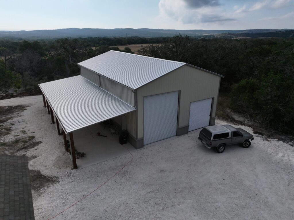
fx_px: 204
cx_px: 147
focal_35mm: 24
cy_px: 110
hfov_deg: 71.6
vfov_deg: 56.8
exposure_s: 1/8000
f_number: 2.8
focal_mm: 12.29
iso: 250
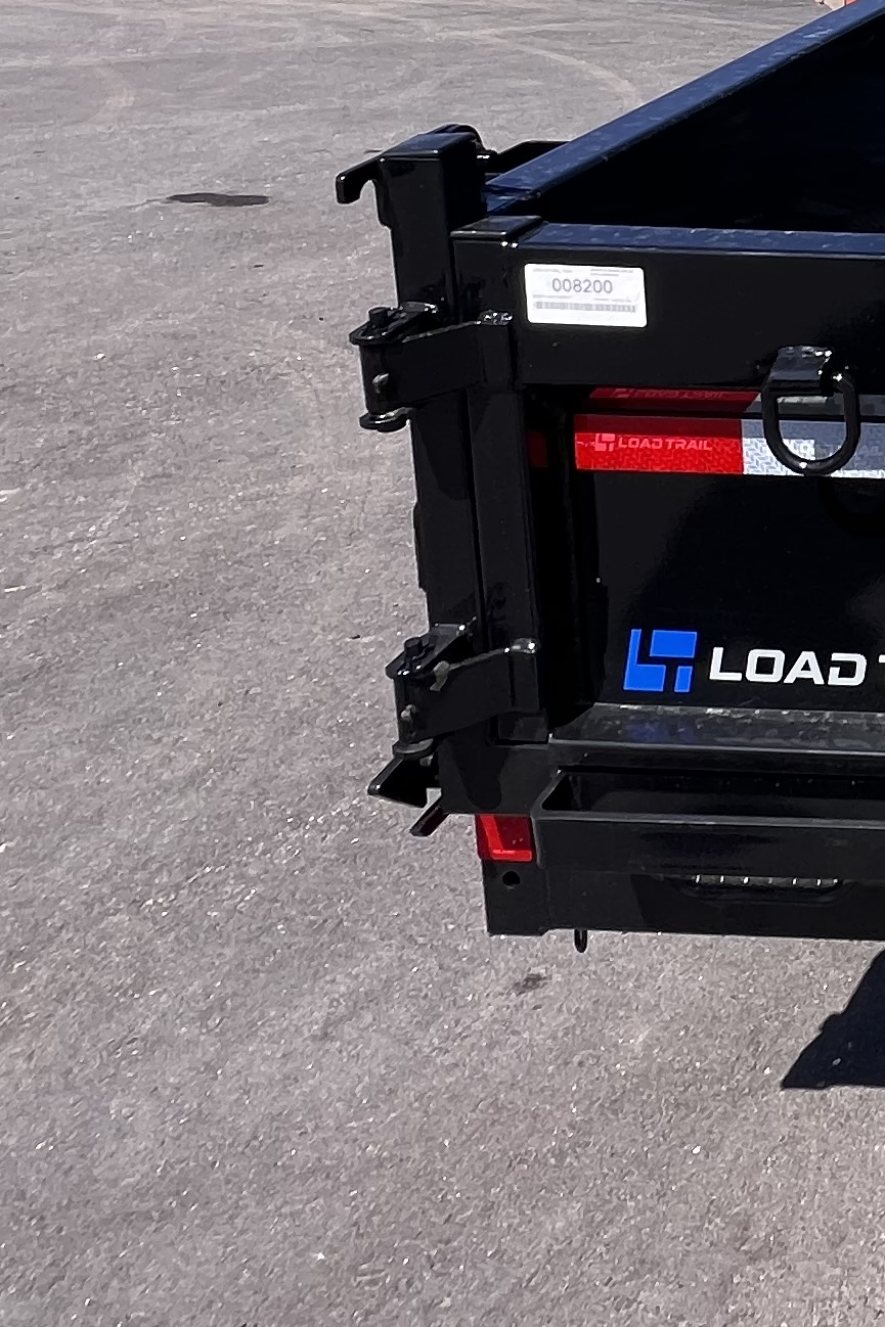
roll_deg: +0.7
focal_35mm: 42
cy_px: -99
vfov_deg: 39.0
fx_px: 1549
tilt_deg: -0.7
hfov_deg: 22.1
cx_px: 1522
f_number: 1.8
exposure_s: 1/723
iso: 32
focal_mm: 1.57
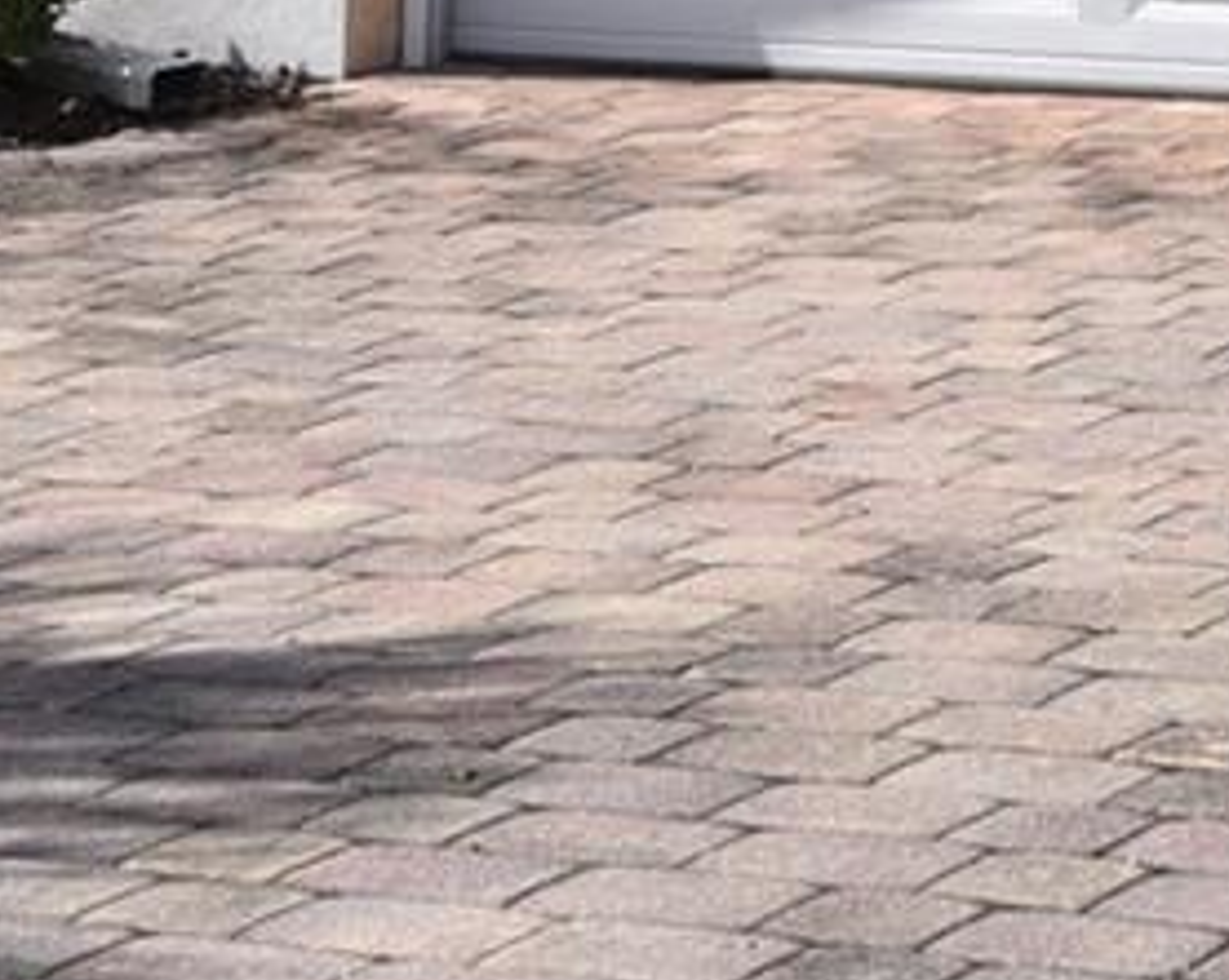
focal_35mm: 190
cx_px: 1863
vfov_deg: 7.8
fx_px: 6904
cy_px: -840
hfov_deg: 9.9
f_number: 11
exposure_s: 1/500
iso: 200
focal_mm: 35
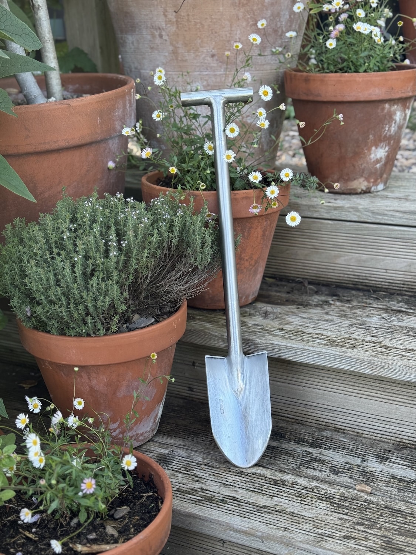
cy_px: 278
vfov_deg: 39.7
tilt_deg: -19.2
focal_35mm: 48
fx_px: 769
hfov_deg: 30.3
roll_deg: +1.8
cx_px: 208
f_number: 1.78
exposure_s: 1/214
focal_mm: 6.76
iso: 50
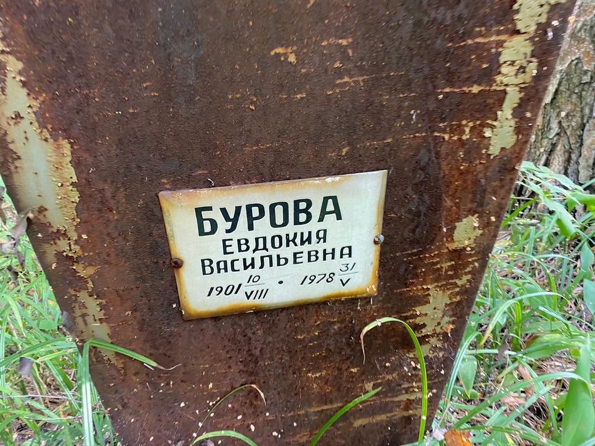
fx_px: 447
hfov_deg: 67.3
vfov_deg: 53.1
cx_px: 298
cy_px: 223
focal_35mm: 26
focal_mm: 4.25
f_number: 1.8
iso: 125
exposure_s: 1/77
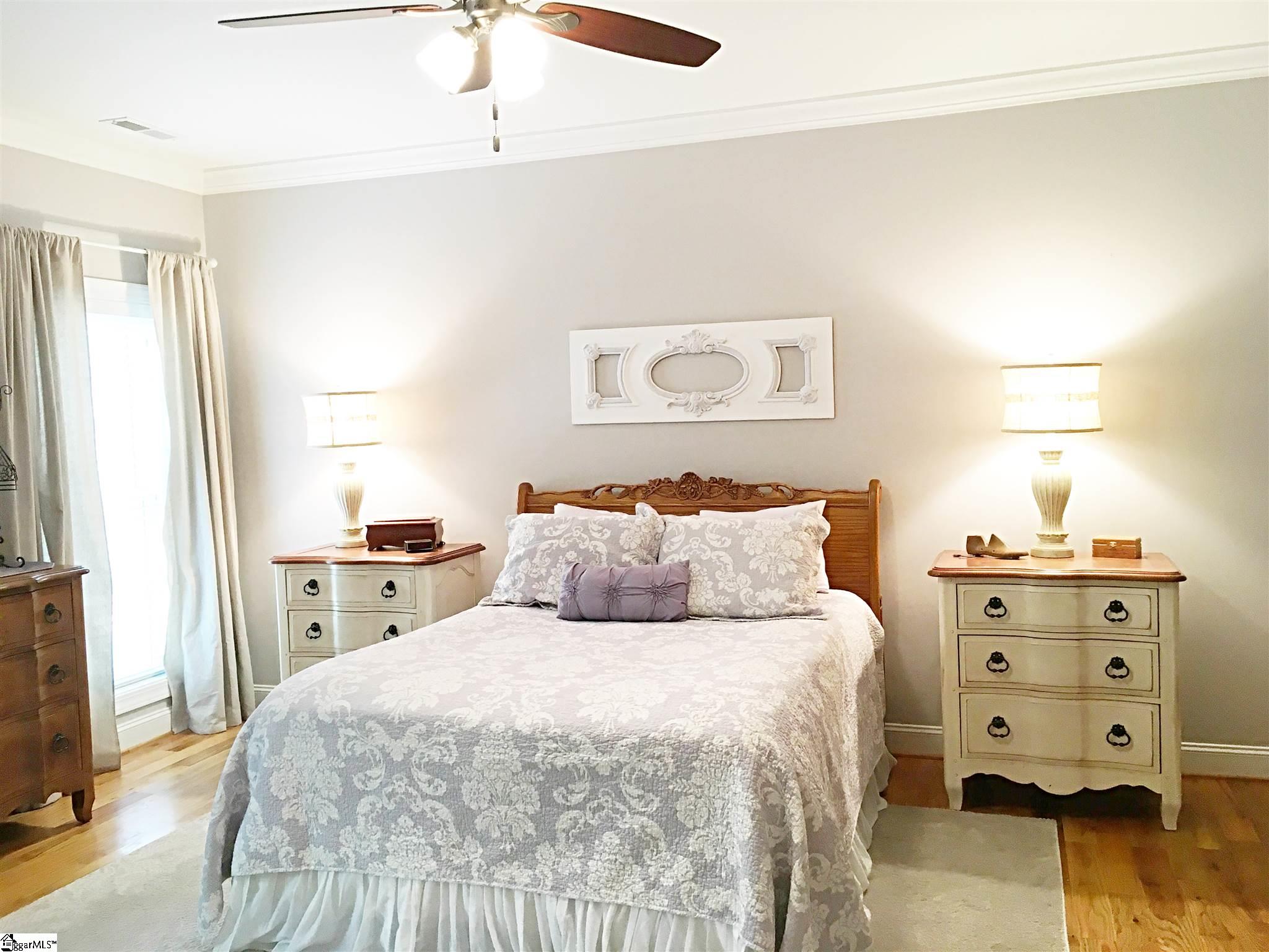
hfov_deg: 61.7
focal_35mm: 29
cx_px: 634
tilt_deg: -3.0
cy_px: 476
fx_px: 1063
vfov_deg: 48.2
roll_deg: +2.7
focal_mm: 4.15
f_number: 2.2
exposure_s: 1/30
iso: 50
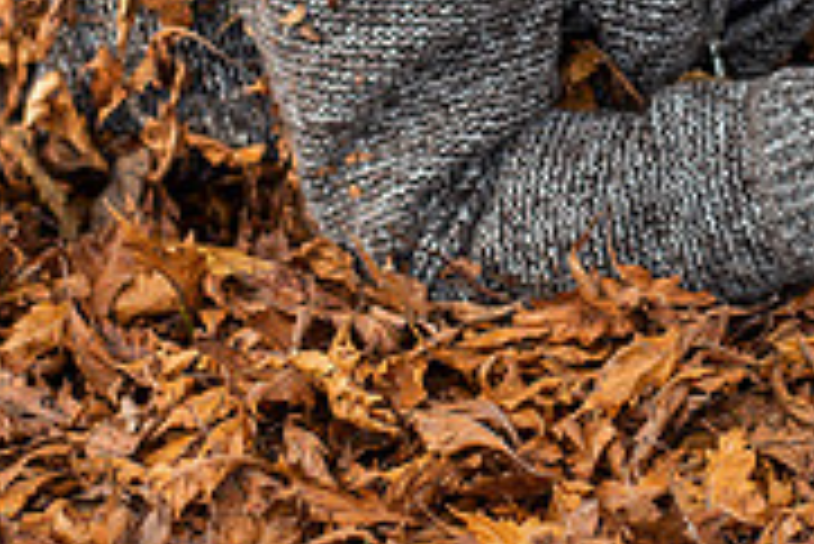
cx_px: 832
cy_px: -250
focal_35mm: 160
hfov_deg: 12.7
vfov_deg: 8.4
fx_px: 3621
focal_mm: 50
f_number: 3.5
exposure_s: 1/800
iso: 400
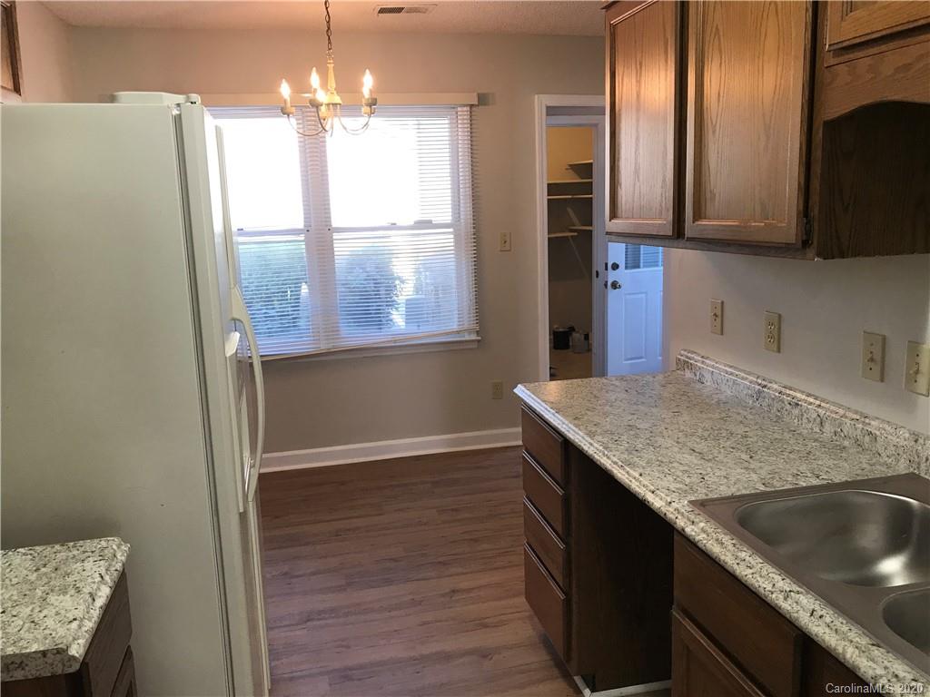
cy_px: 348
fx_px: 752
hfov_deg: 63.4
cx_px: 465
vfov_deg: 49.7
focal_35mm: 28
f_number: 1.8
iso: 25
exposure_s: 1/40
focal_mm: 3.99
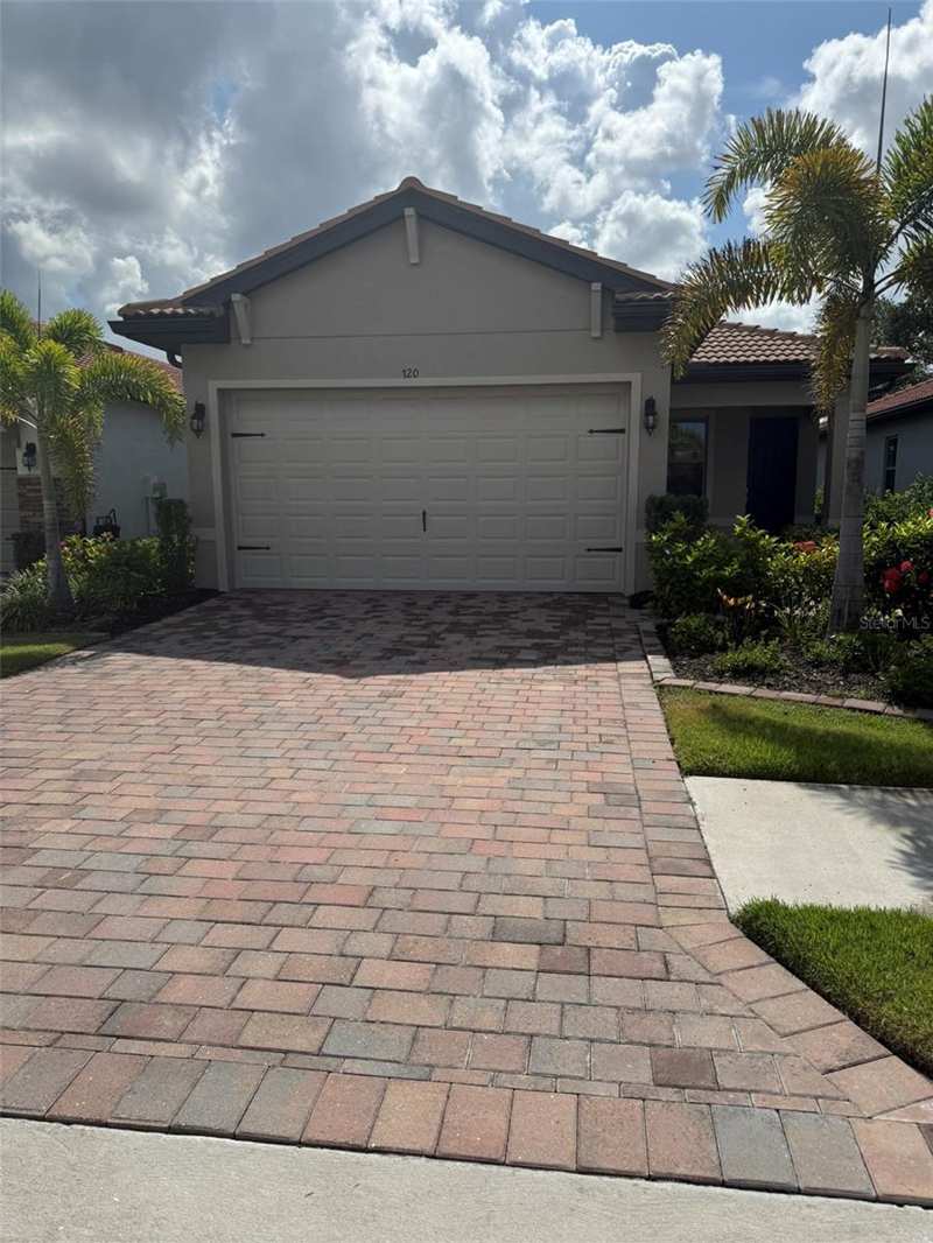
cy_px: 622
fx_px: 862
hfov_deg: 56.8
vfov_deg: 71.6
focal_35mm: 24
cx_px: 466
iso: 80
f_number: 1.78
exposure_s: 1/10309
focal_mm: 6.76
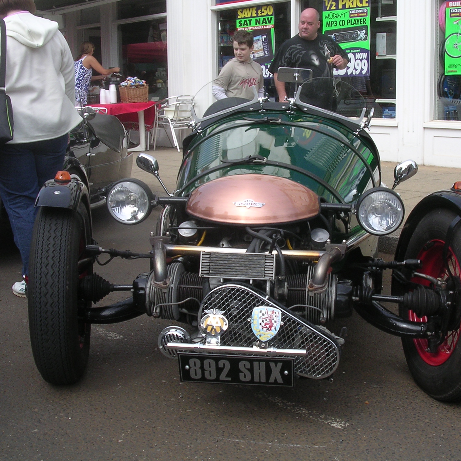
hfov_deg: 34.6
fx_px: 738
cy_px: 229
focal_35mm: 49
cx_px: 273
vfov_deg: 34.7
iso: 100
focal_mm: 6.2
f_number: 5.8
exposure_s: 1/211
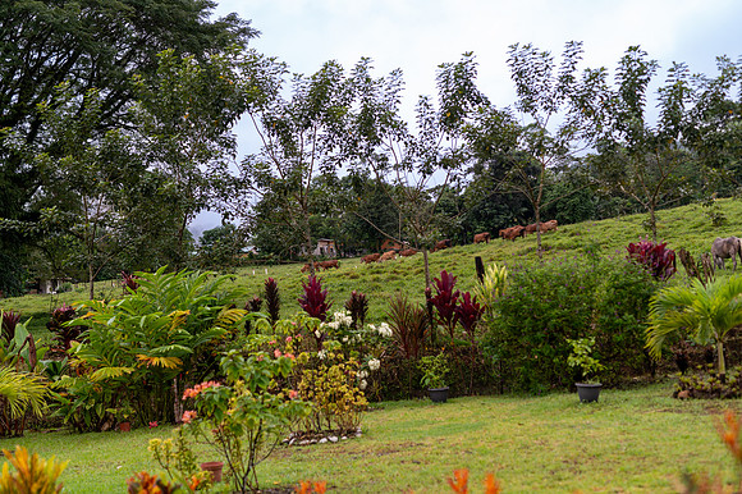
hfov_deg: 39.6
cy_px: 247
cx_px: 371
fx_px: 1030
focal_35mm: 50
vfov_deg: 27.0
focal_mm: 50
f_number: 2.5
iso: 100
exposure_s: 1/500
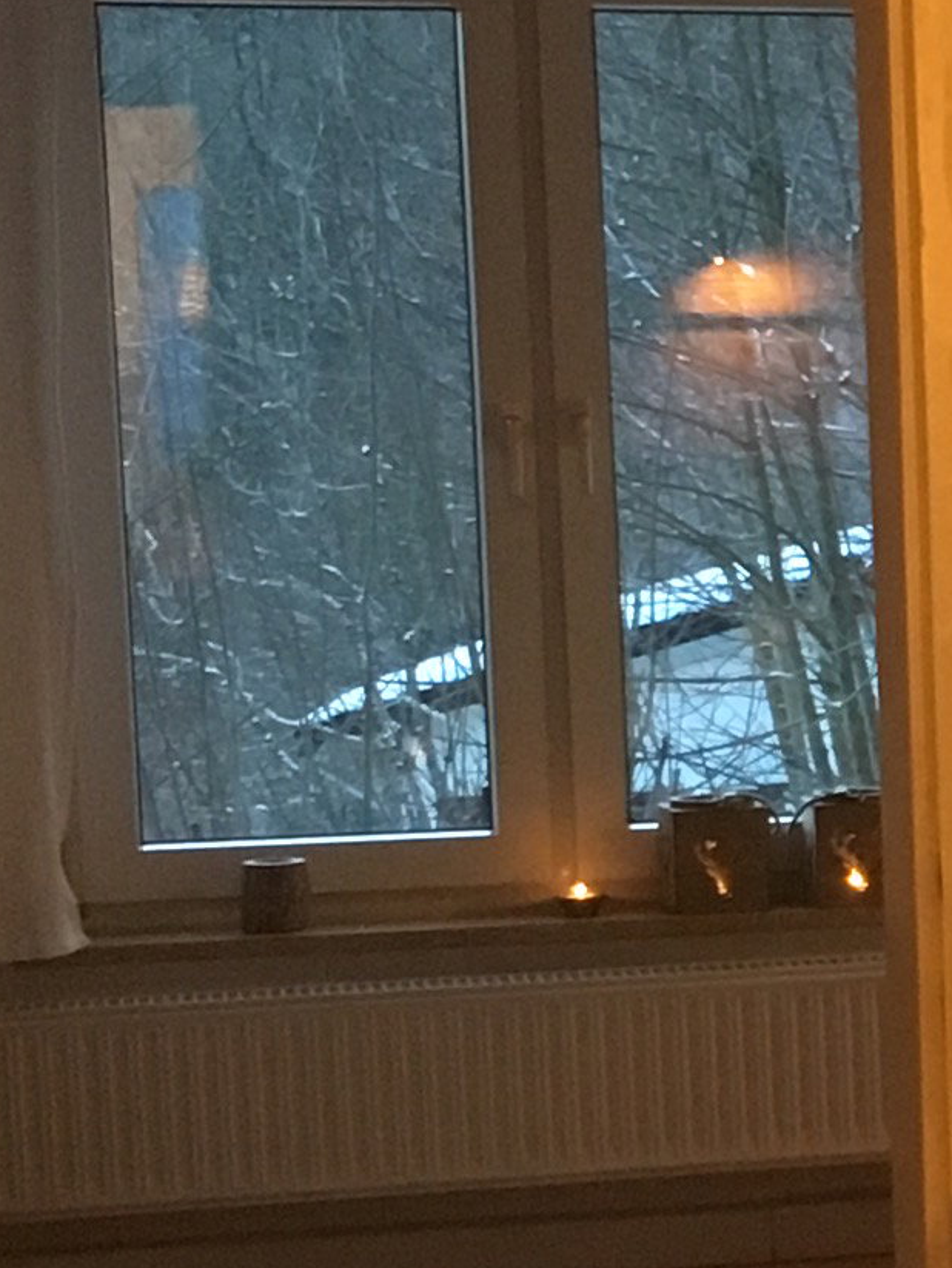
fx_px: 5203
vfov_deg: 13.8
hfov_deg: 9.7
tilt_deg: -5.7
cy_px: 928
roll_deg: +0.3
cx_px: 1918
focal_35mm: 142
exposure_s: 1/33
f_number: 2.2
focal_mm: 4.15
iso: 250
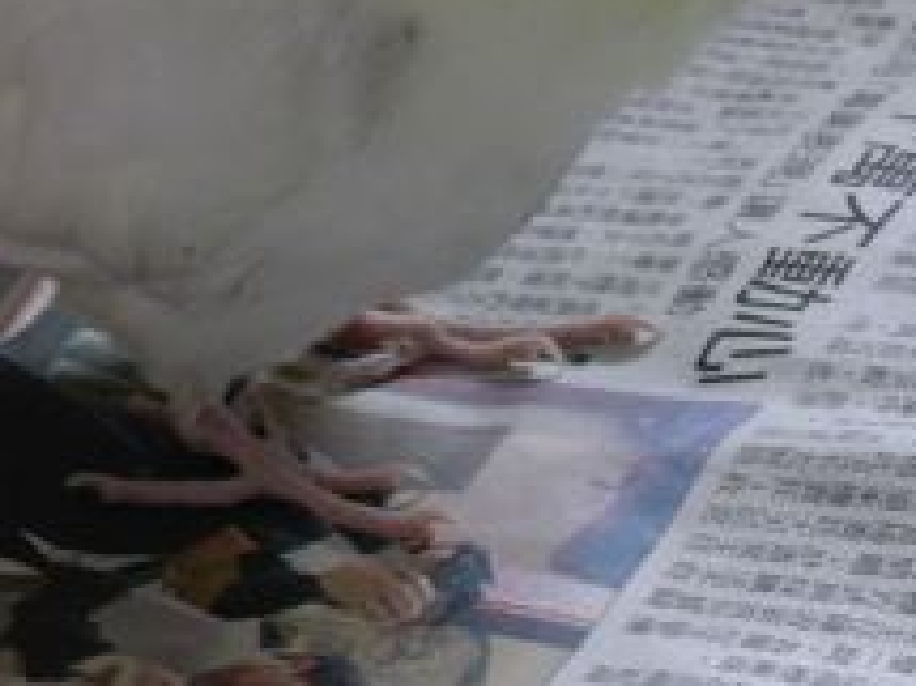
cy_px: 32
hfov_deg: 16.0
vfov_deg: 11.9
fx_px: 3253
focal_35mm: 123
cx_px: 477
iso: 70
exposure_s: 1/8.2
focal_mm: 9.6
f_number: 3.5
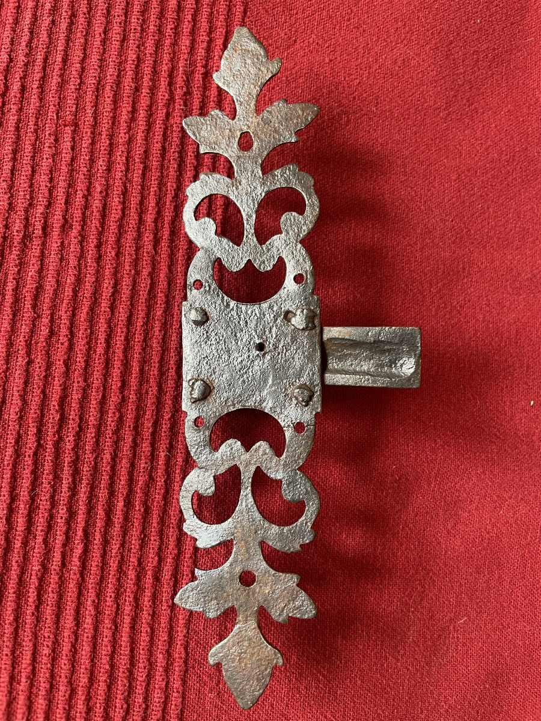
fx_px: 542
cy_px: 360
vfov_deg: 67.3
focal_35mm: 26
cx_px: 270
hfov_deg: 53.1
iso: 100
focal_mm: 4.2
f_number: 1.6
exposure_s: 1/50
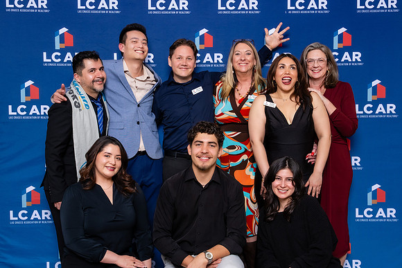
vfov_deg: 26.0
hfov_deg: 38.3
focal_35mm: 52
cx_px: 206
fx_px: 579
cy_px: 151
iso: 500
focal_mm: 33
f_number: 5.6
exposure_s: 1/200
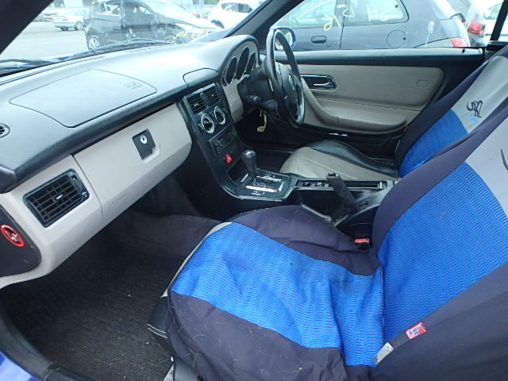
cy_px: 190
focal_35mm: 21
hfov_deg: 79.0
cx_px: 254
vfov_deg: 63.4
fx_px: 308
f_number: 3.5
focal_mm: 3.7
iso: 200
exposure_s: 1/60
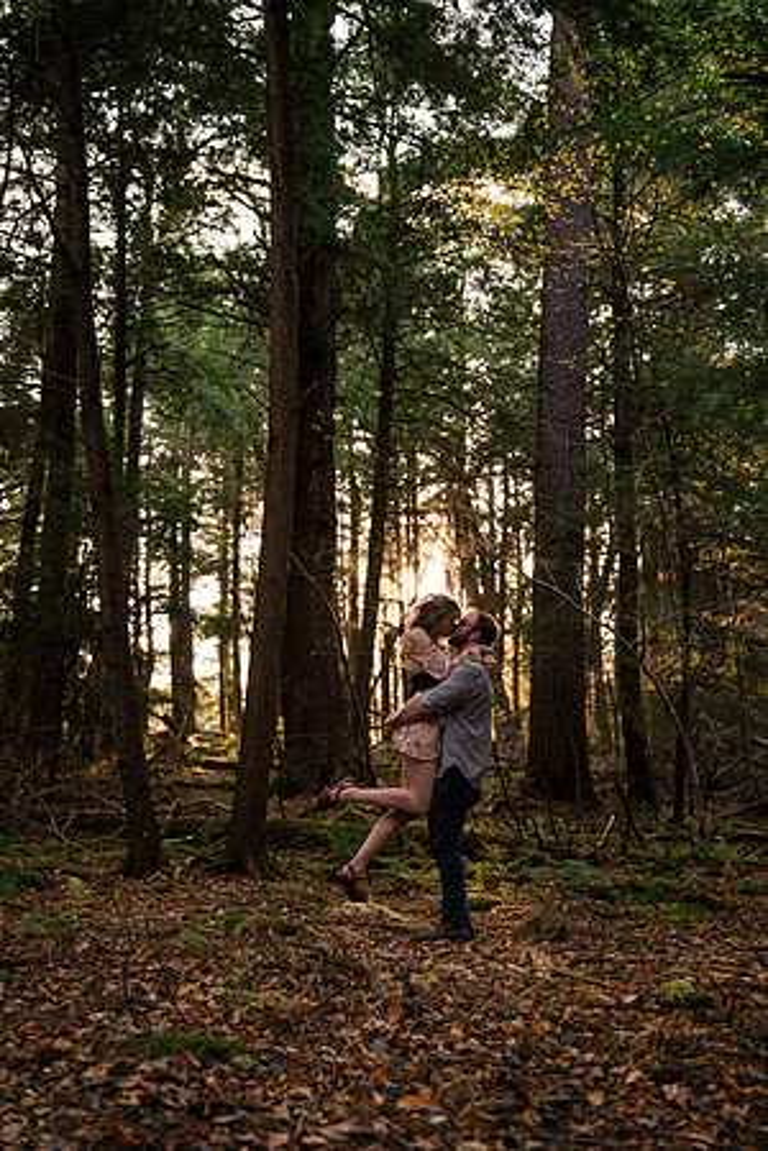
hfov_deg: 27.5
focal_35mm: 49
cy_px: 576
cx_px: 384
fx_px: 1568
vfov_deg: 40.3
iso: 1000
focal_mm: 49
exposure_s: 1/500
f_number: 2.8
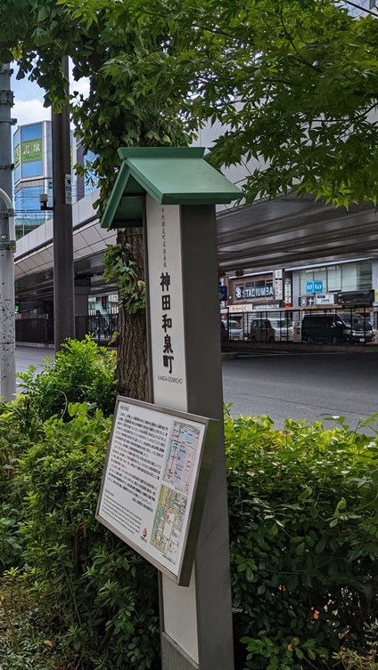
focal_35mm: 40
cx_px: 10
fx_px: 712
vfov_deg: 50.5
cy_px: 339
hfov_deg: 28.1
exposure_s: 1/2128
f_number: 1.73
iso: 48
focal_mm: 4.38
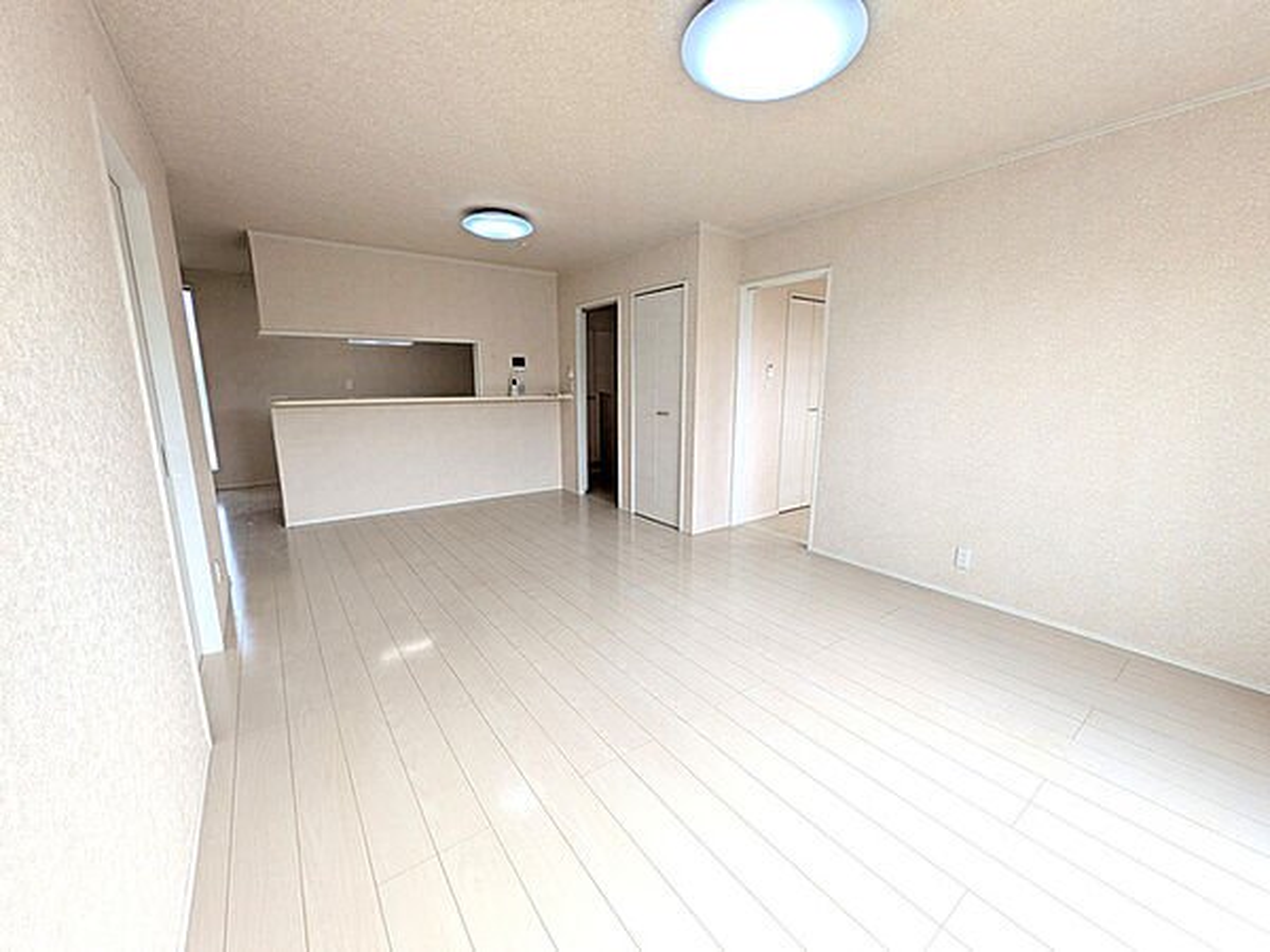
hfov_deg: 102.1
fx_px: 514
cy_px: 476
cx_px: 635
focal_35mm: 14
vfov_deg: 85.7
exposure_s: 1/219
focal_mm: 1.83
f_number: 2.2
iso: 50
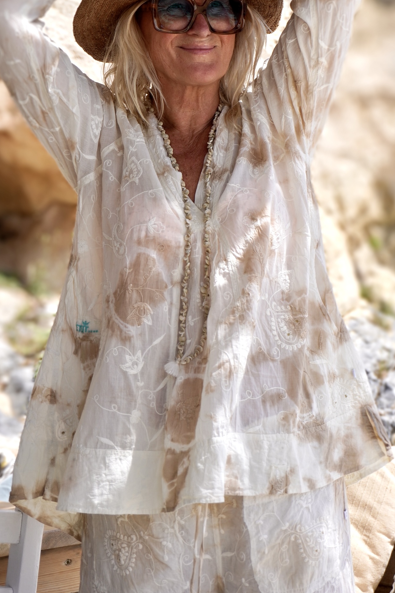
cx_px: 235
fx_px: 1541
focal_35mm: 94
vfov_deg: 21.7
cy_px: 202
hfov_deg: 14.6
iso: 100
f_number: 5.6
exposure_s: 1/400
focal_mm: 45
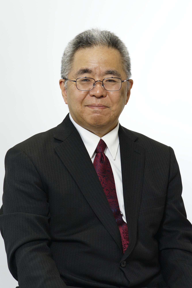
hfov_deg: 10.8
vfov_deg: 16.1
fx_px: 1015
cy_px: 144
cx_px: 96
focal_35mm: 127
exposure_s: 1/125
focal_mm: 85
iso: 500
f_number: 6.3
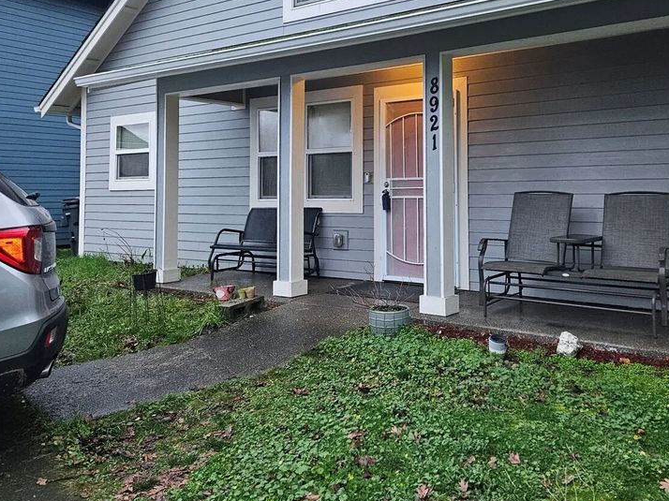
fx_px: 638
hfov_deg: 55.2
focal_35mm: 33
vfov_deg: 42.2
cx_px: 379
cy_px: 155
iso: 400
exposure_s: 1/120
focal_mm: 5.4
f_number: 1.8
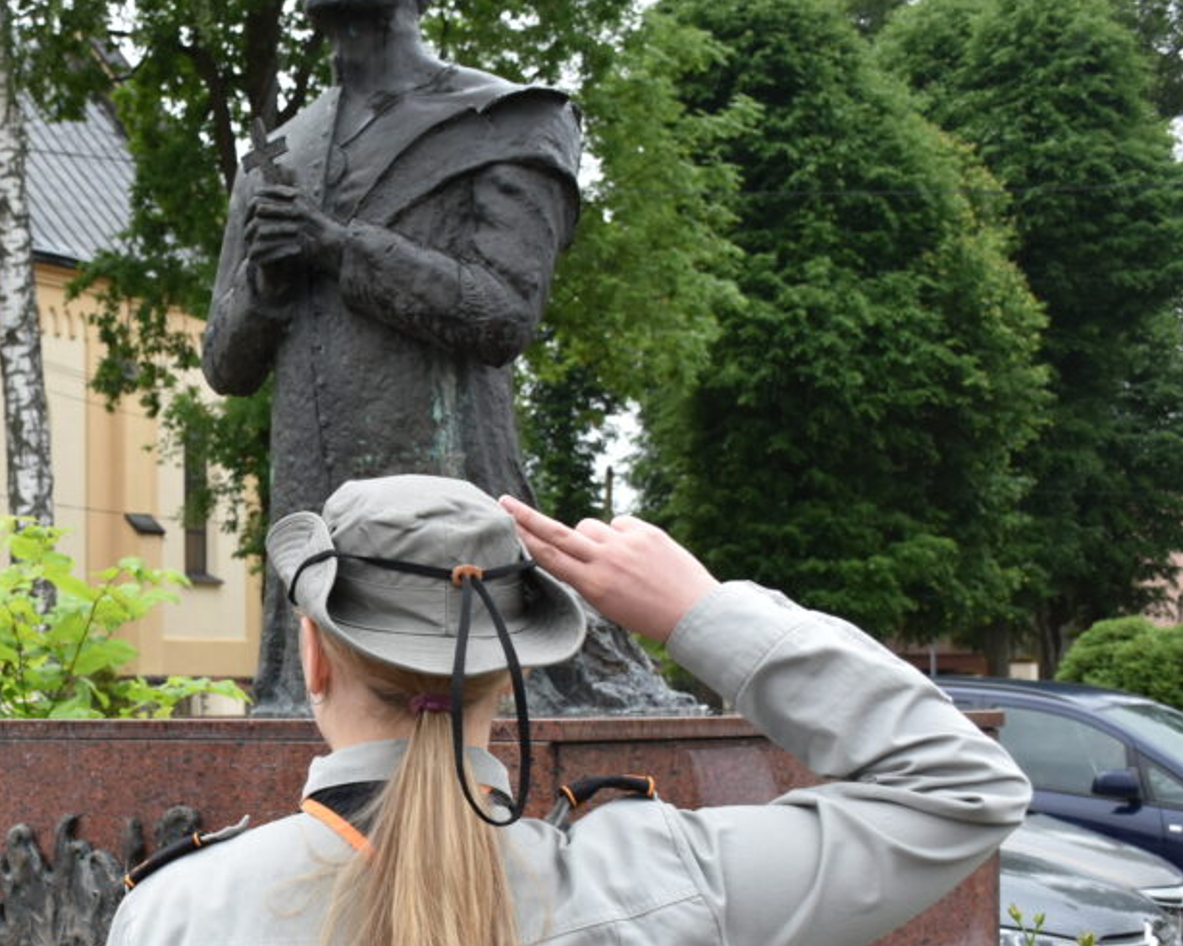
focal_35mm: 66
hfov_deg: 27.4
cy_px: 674
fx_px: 2310
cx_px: 60
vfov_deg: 23.0
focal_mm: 24
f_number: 6.3
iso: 400
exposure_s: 1/160
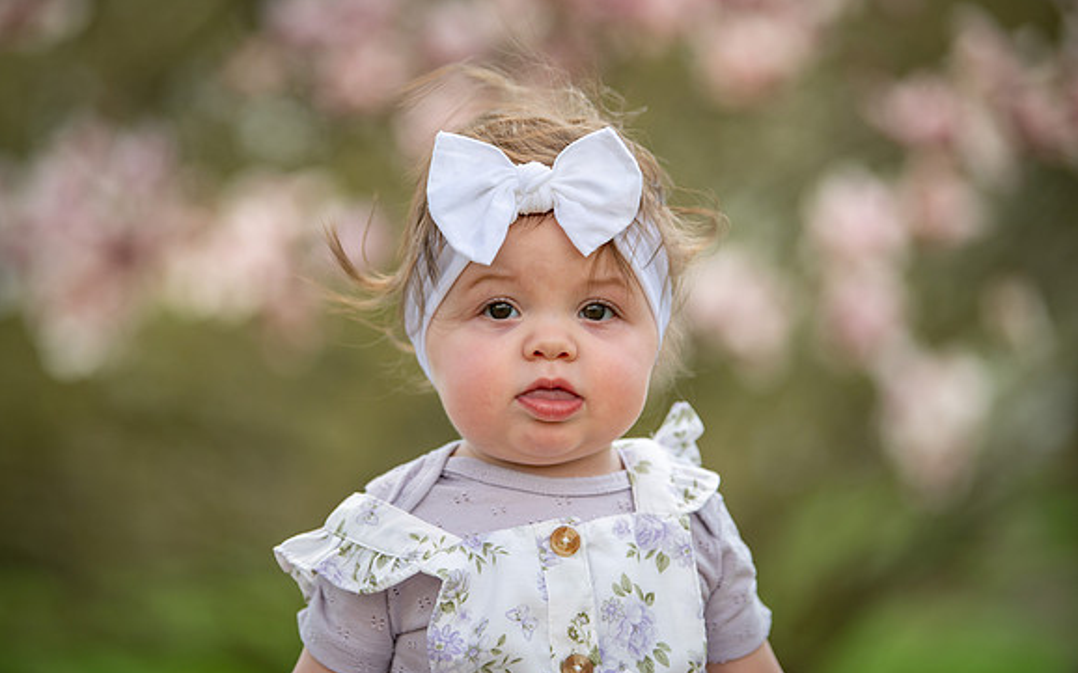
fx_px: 4054
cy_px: 352
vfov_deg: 9.5
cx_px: 539
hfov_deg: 15.1
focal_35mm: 138
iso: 320
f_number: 2.8
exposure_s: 1/1250
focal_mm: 135
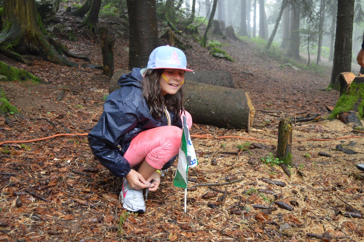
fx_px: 364
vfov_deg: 36.8
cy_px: 121
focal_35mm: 36
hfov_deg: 53.2
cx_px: 182
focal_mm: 24
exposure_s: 1/125
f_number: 4
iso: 1800
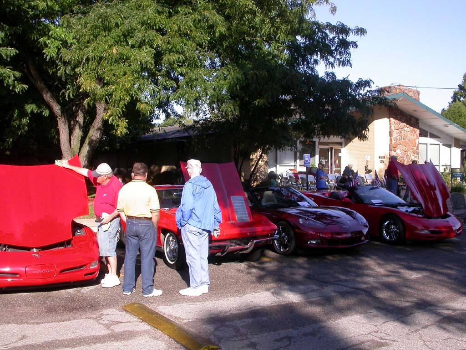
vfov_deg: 37.7
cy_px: 175
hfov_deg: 49.0
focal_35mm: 38
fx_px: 512
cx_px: 233
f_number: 6
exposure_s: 1/229
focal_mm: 7.85
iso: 100
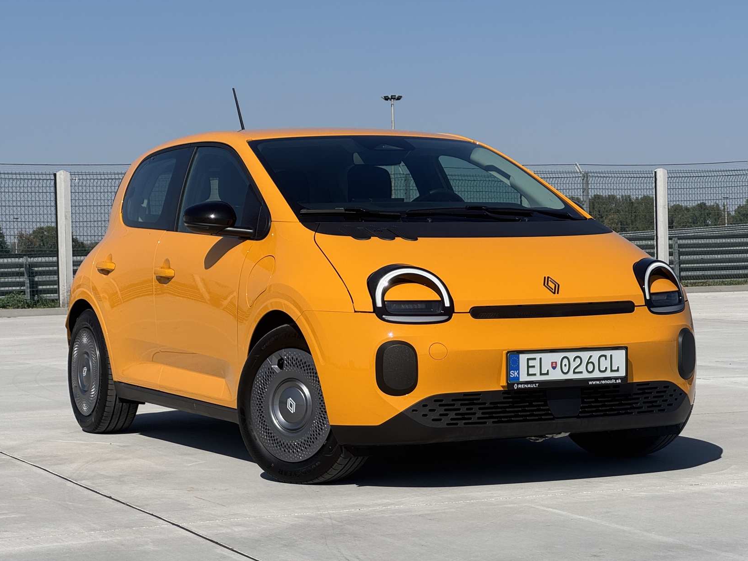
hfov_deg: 22.0
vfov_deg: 16.6
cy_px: 286
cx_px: 408
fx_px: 1923
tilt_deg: -1.1
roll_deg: +1.4
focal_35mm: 89
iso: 25
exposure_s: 1/1876
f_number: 2.8
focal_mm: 9
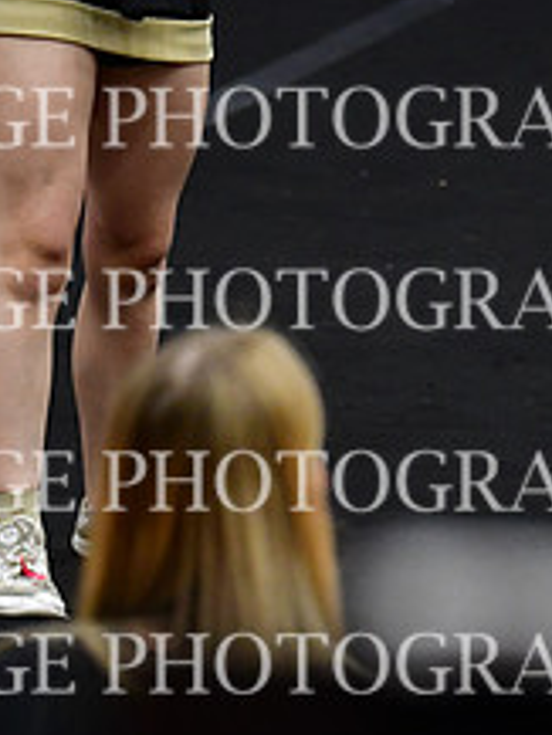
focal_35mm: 595
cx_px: 80
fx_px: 12638
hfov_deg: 2.5
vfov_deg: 3.3
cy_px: -156
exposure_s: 1/500
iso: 4000
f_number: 4
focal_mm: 155
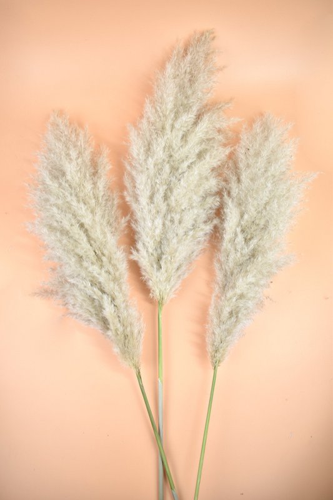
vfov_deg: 61.9
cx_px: 166
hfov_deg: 43.6
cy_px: 250
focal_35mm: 30
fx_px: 416
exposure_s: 1/50
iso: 100
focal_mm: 20
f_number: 4.5
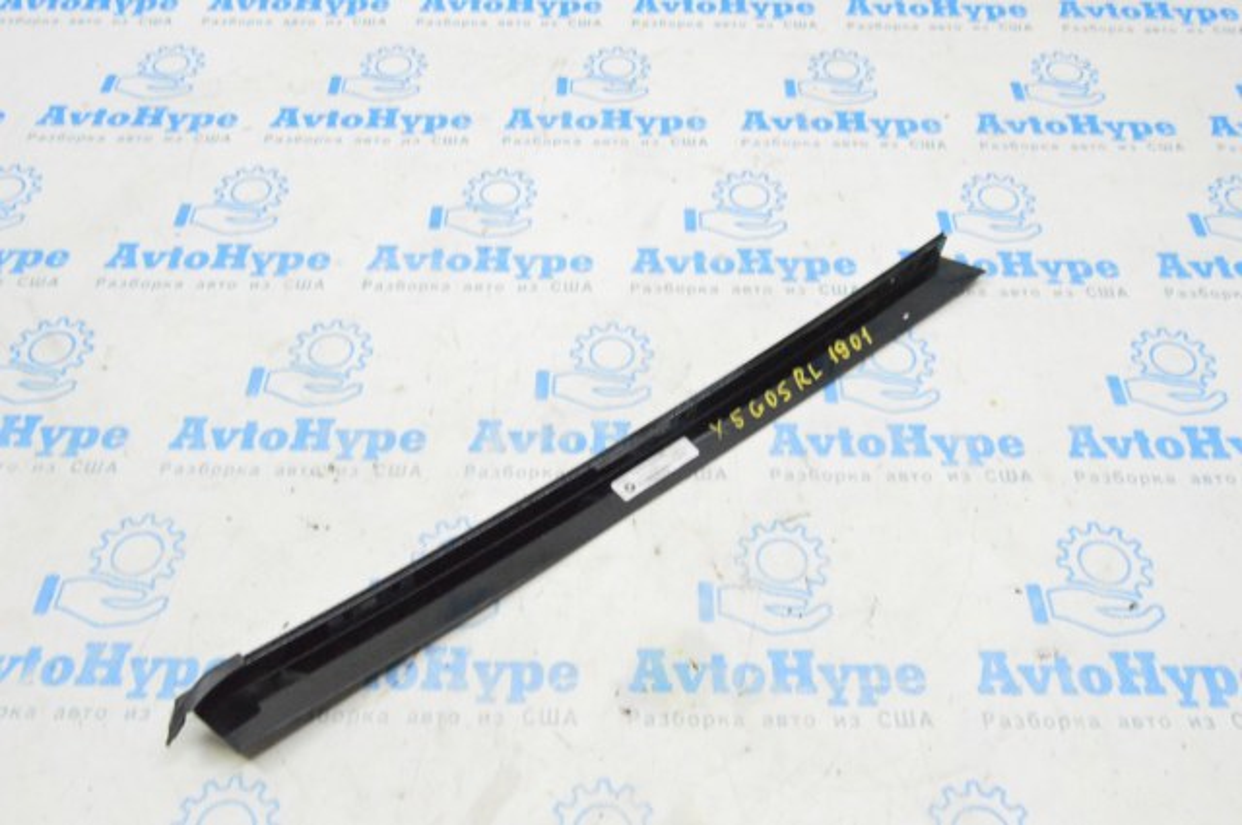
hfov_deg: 62.0
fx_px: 1034
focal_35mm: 30
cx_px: 621
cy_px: 412
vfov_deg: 43.5
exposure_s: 1/15
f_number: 20
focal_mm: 20
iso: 6400
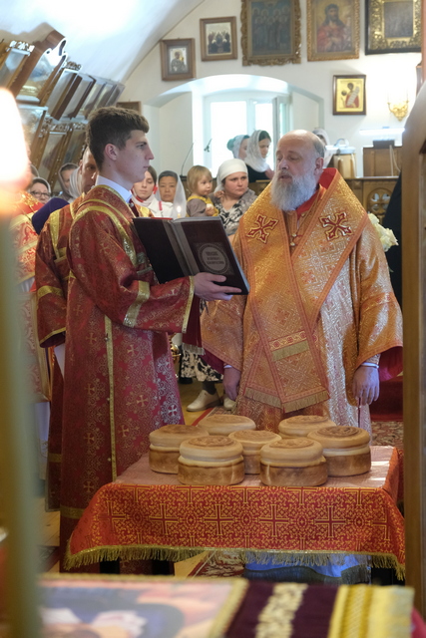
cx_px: 213
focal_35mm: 73
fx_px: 1295
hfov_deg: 18.7
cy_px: 319
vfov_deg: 27.7
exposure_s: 1/30
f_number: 4
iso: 2000
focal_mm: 48.4
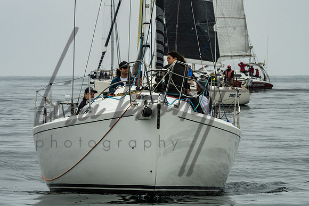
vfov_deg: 4.8
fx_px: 2463
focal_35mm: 287
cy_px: 54
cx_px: 147
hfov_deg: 7.2
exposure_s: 1/2000
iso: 640
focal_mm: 195
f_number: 10
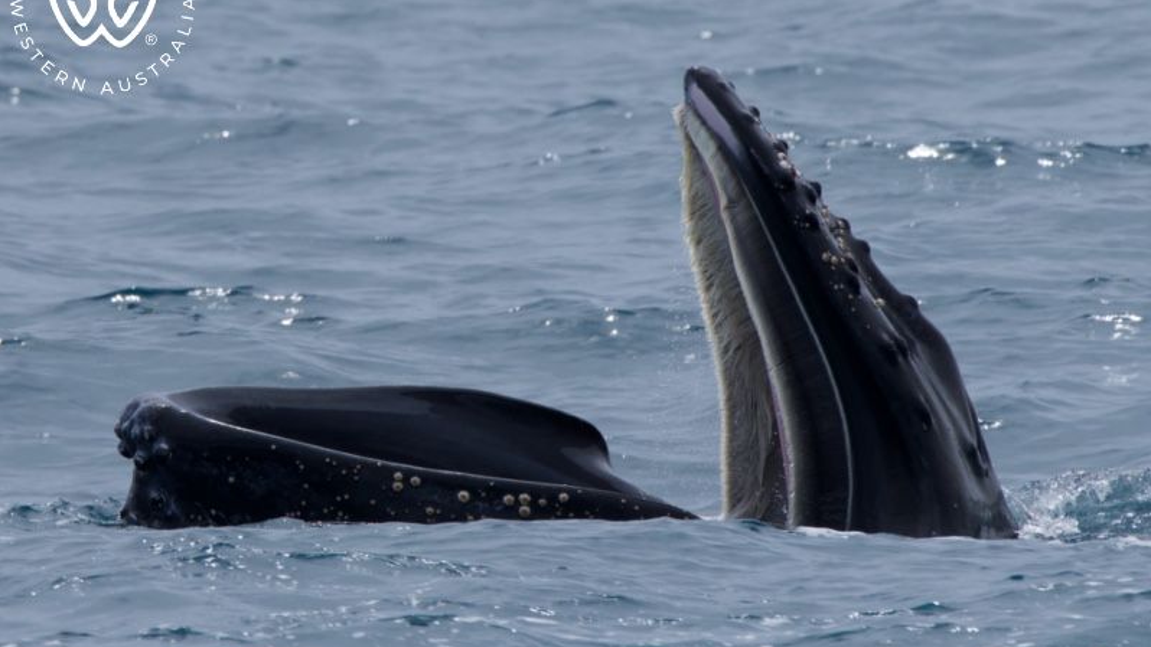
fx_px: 19229
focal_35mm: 630
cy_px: 286
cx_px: 576
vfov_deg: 1.9
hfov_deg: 3.4
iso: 800
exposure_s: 1/3200
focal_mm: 600
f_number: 8
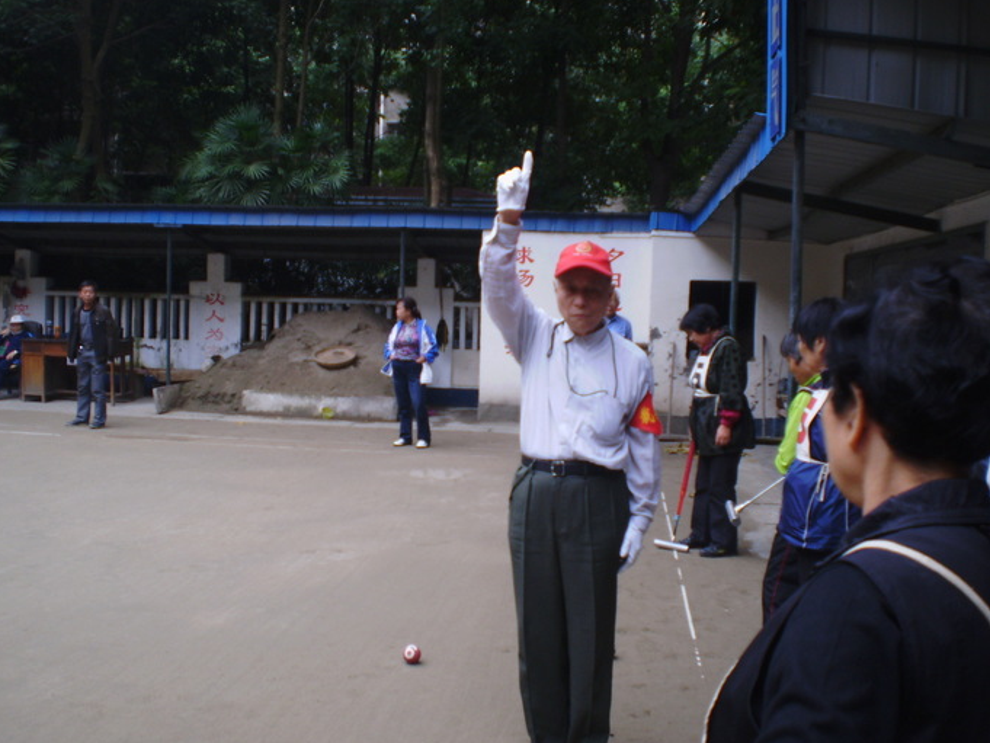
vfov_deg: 38.7
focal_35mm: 37
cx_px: 500
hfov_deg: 50.1
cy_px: 373
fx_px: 1058
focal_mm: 6.3
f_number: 3.1
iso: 64
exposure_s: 1/80
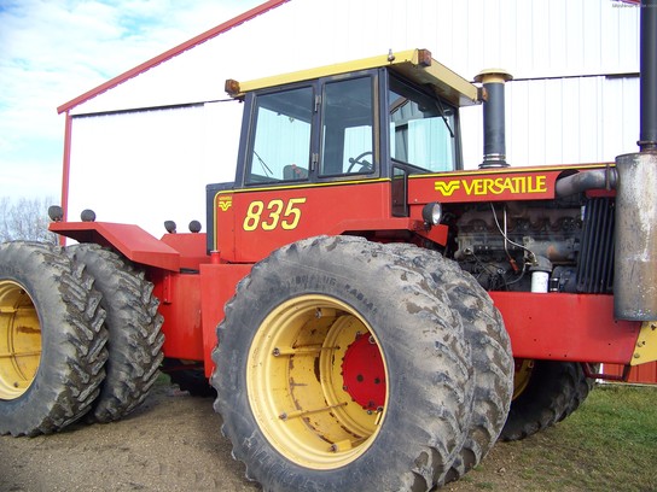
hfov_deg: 51.4
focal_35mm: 36
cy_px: 246
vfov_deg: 39.7
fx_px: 683
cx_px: 328
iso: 64
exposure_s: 1/320
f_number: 2.8
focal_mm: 5.85
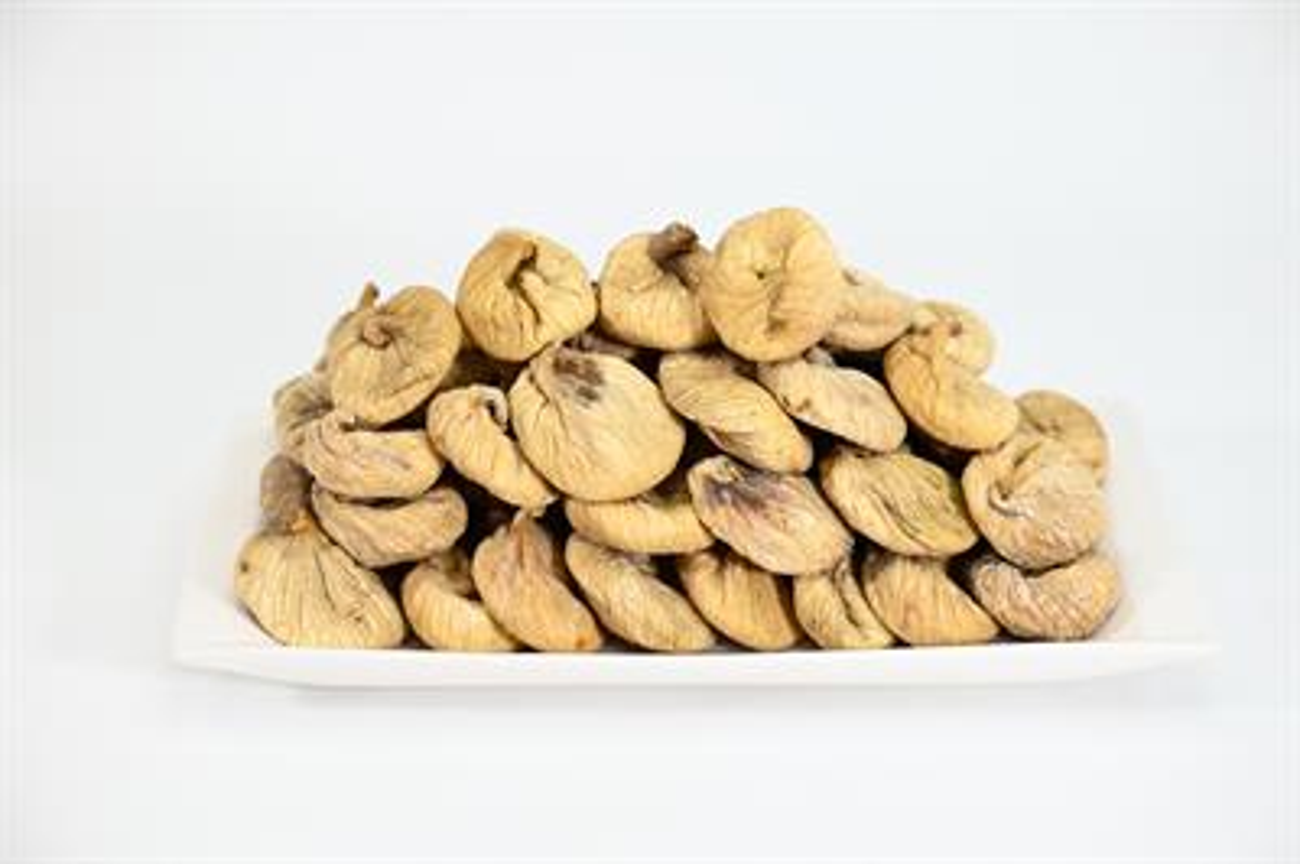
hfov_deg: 27.0
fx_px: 2706
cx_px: 650
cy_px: 432
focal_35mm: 75
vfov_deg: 18.2
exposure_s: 1/125
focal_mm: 50
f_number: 2.5
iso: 100
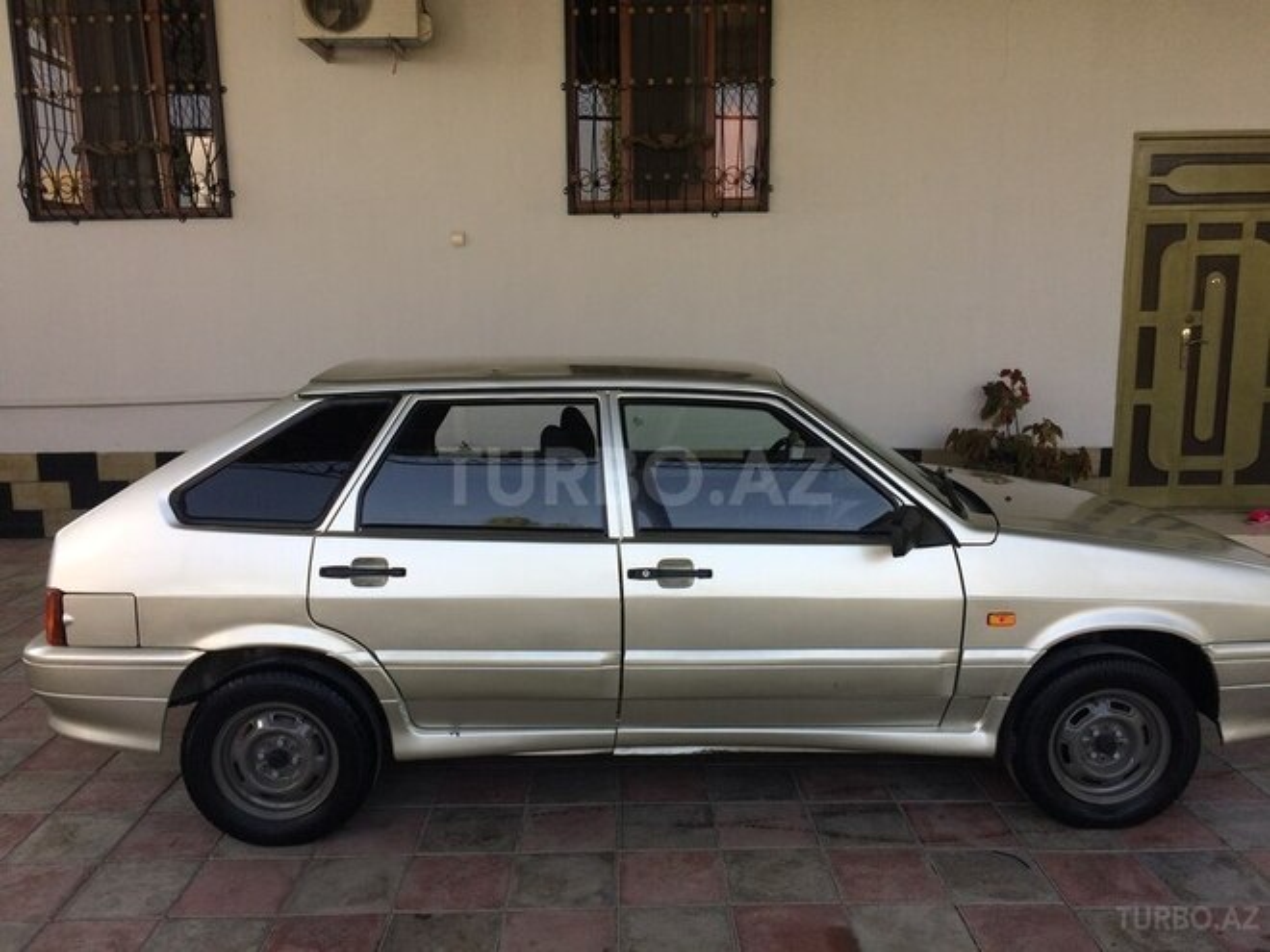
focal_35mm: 29
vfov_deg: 48.2
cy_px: 476
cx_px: 635
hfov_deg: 61.7
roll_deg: +0.3
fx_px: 1064
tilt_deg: -10.5
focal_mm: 4.15
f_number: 2.2
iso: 32
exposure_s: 1/451
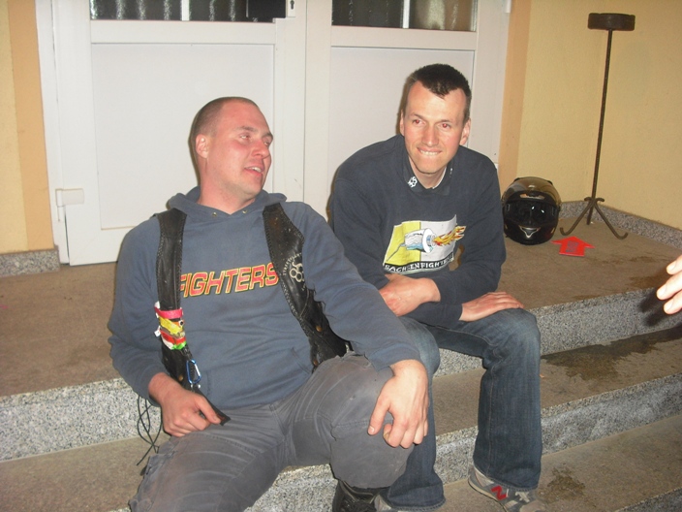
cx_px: 341
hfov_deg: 49.0
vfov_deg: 37.7
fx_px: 749
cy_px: 256
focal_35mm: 38
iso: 200
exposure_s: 1/60
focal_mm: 6.2
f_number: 2.8
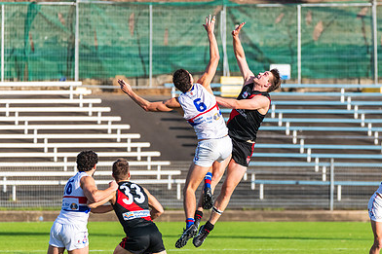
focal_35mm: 715
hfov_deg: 2.9
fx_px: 7583
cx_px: 257
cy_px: 181
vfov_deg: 1.9
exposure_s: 1/4000
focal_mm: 460
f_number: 6.3
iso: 1000
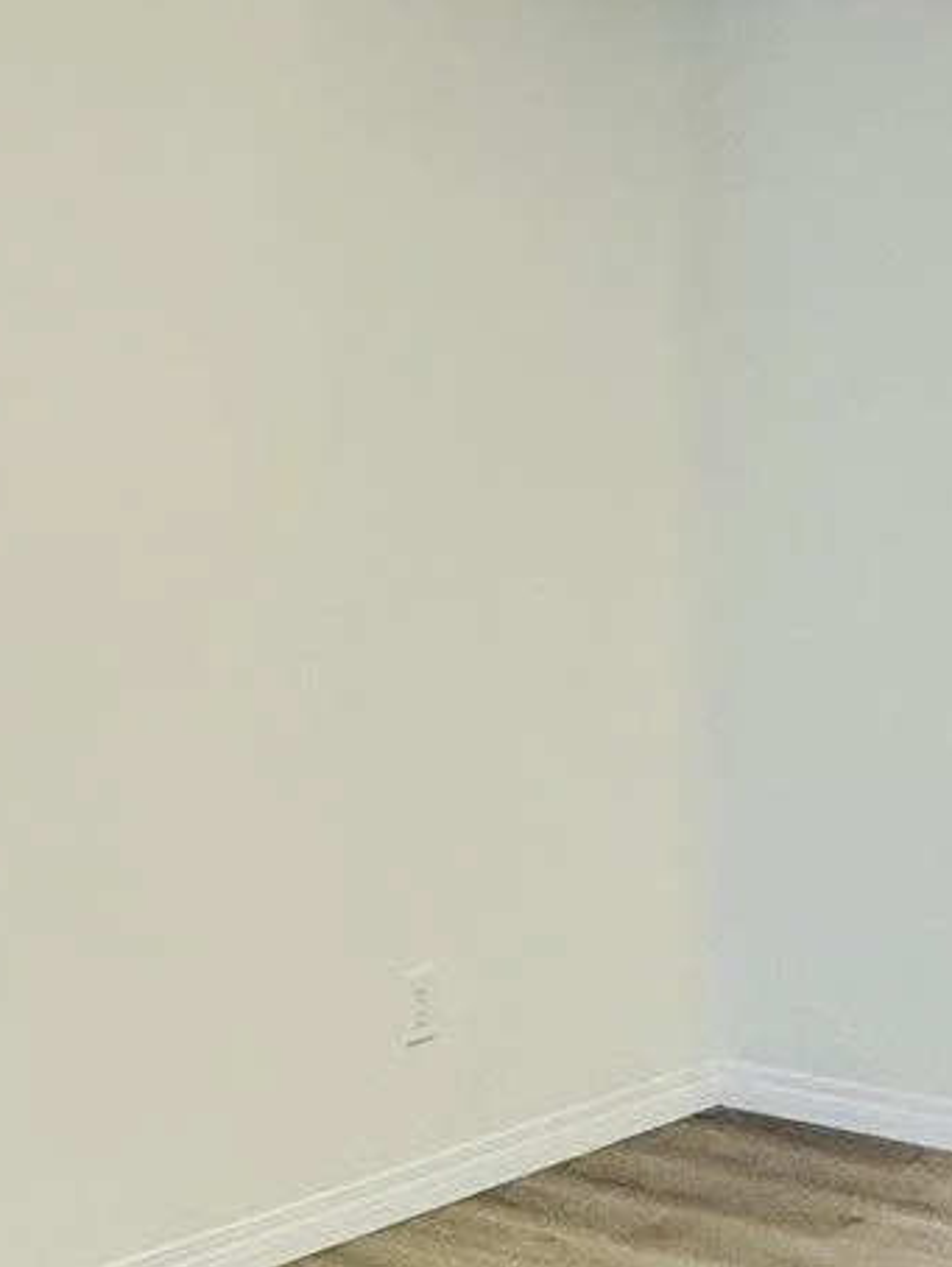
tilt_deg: -4.1
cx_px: 879
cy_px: 600
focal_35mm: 71
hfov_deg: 20.3
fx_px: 2601
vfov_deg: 27.4
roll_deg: +0.5
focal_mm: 2.22
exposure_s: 1/120
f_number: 2.2
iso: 250
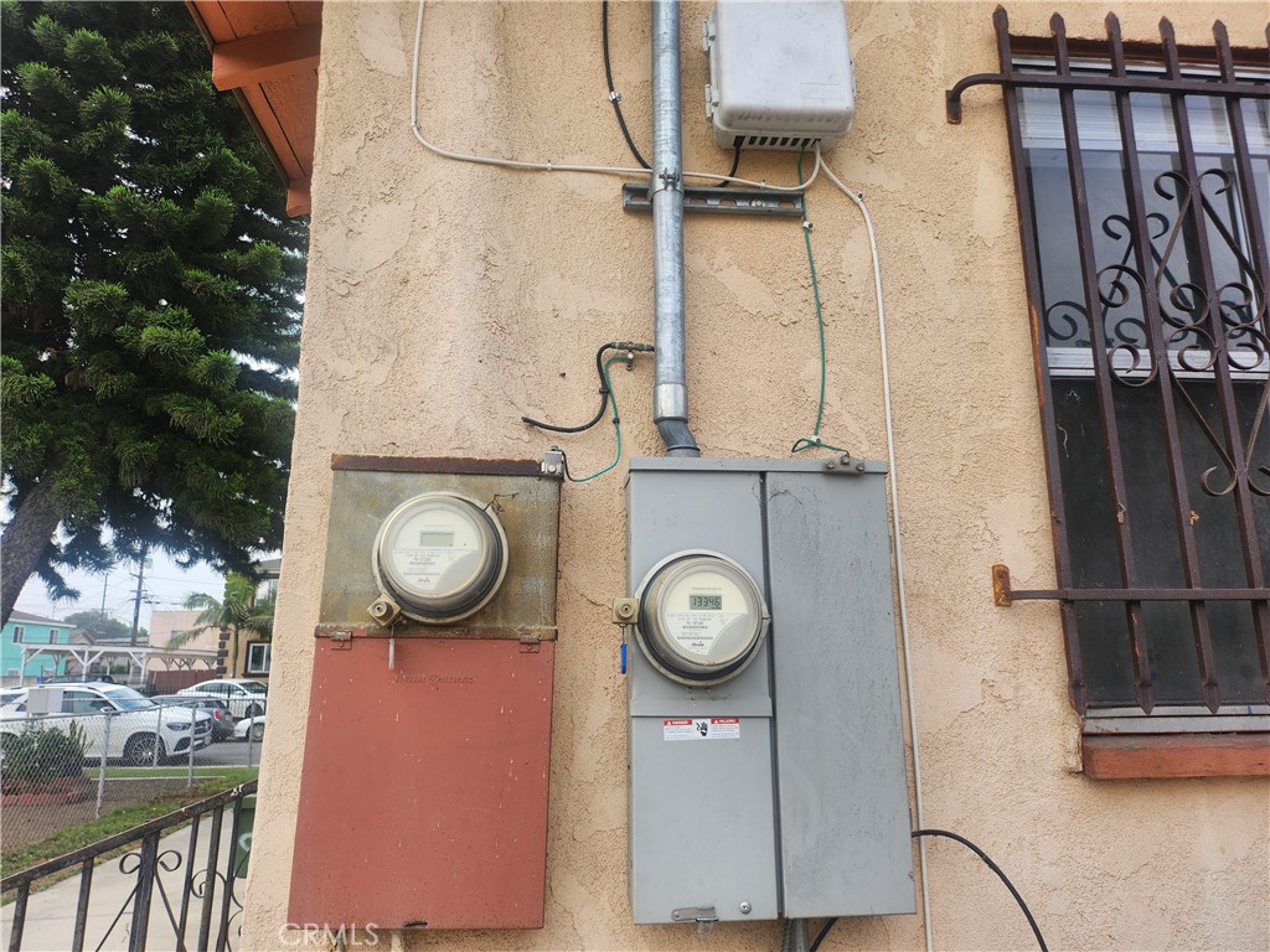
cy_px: 476
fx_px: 881
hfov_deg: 71.6
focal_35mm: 24
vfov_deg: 56.8
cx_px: 635
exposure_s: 1/929
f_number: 1.8
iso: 50
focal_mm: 5
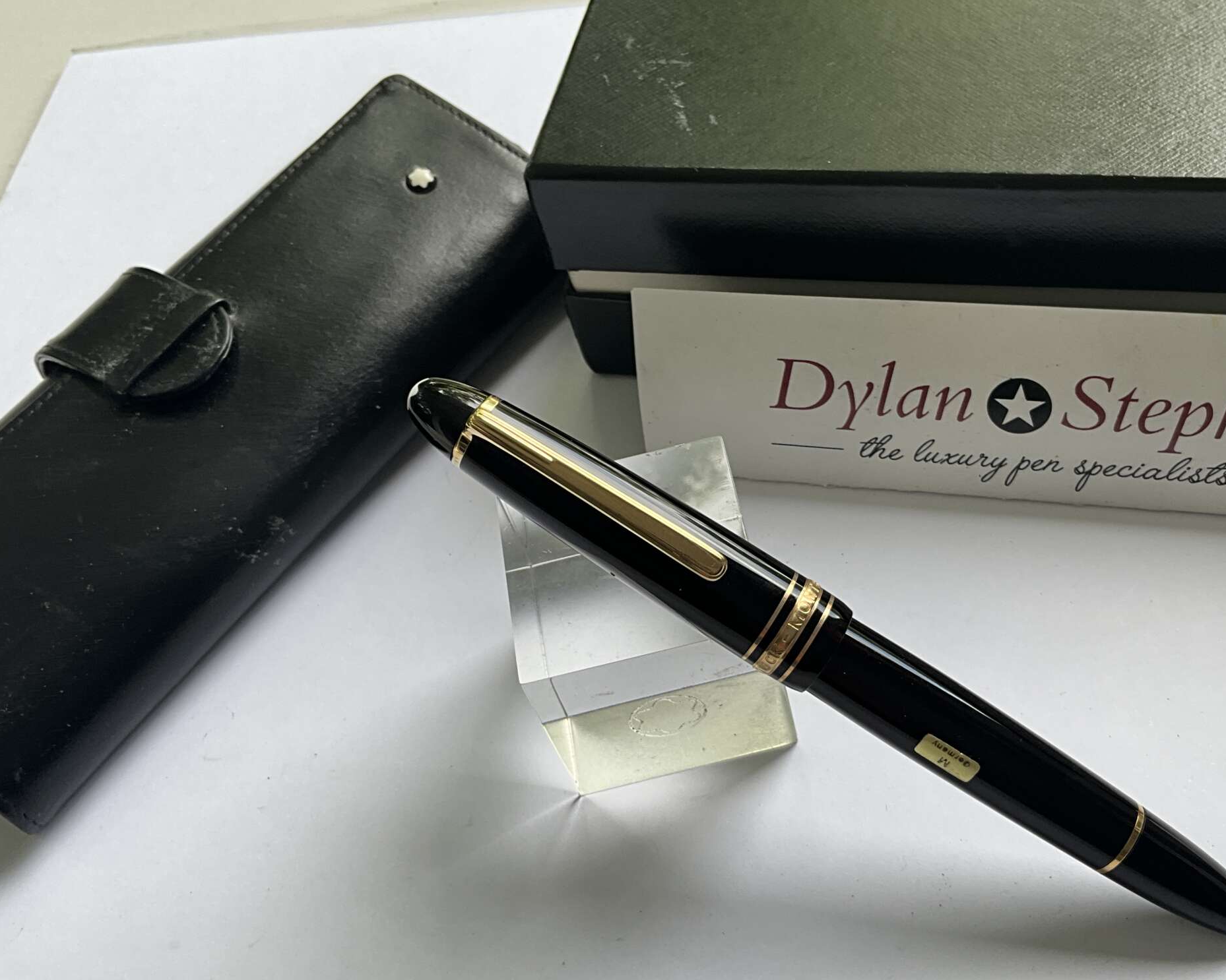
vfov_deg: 38.1
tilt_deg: -55.3
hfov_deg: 46.6
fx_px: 1415
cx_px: 726
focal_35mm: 39
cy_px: 569
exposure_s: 1/141
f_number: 1.8
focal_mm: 3
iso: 20
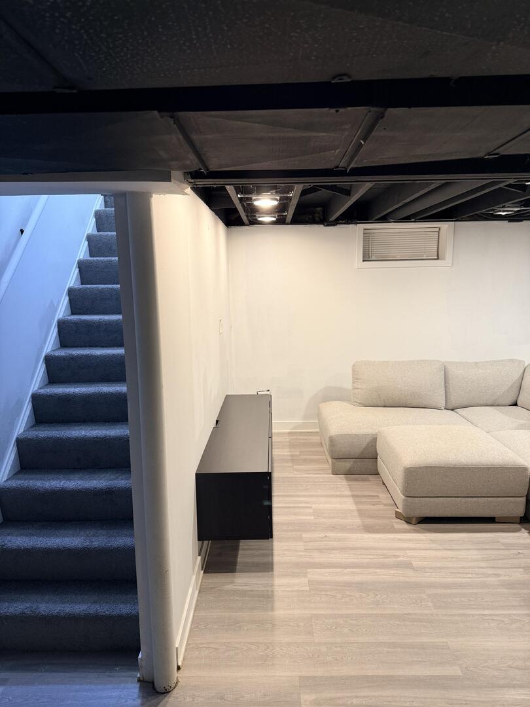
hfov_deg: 56.8
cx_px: 265
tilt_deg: -8.8
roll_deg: +0.7
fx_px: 490
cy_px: 354
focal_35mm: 24
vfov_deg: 71.6
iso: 250
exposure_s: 1/60
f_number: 1.78
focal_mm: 6.76
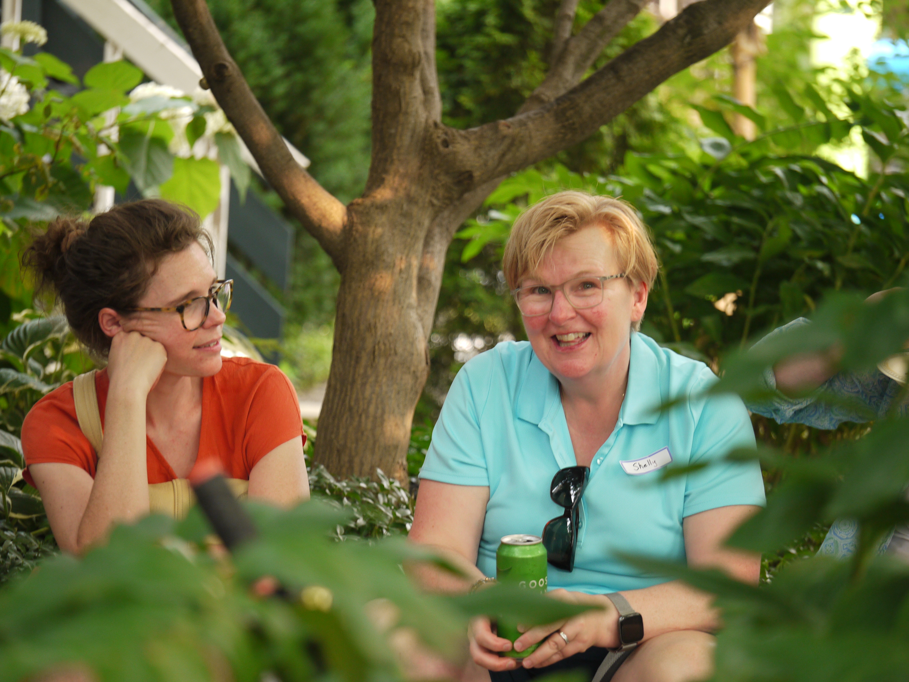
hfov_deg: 11.6
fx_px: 4464
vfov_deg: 8.7
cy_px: 341
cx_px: 454
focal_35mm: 170
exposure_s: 1/125
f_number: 2.8
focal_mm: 85
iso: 320
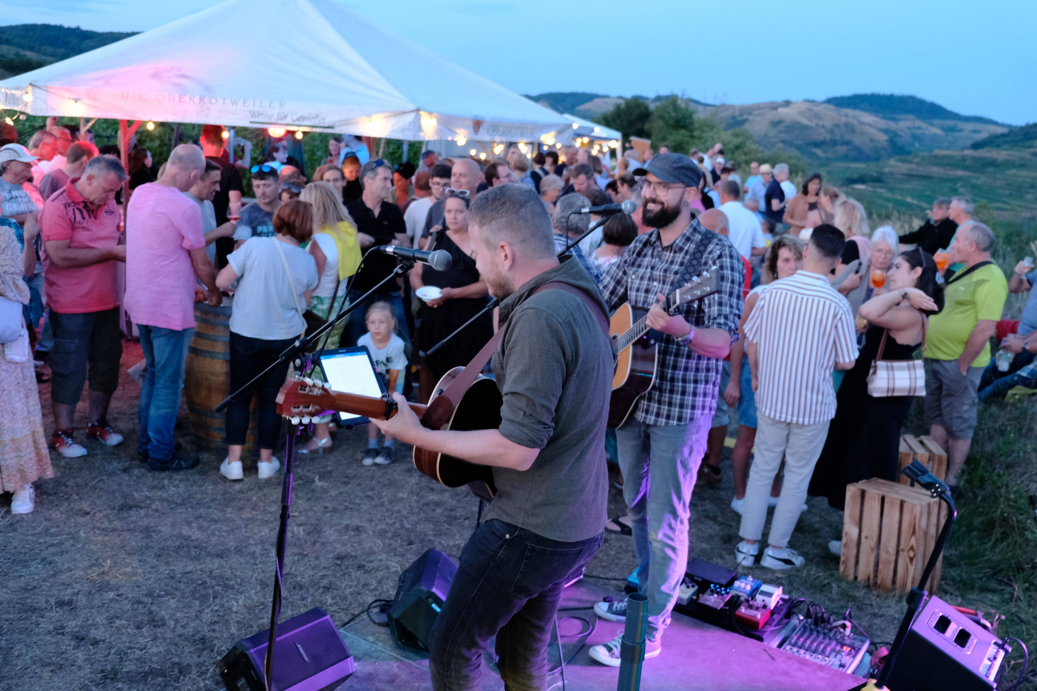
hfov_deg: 57.2
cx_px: 518
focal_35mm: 33
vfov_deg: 40.0
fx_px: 951
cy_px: 346
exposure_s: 1/60
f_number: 3.2
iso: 2000
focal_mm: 22.3
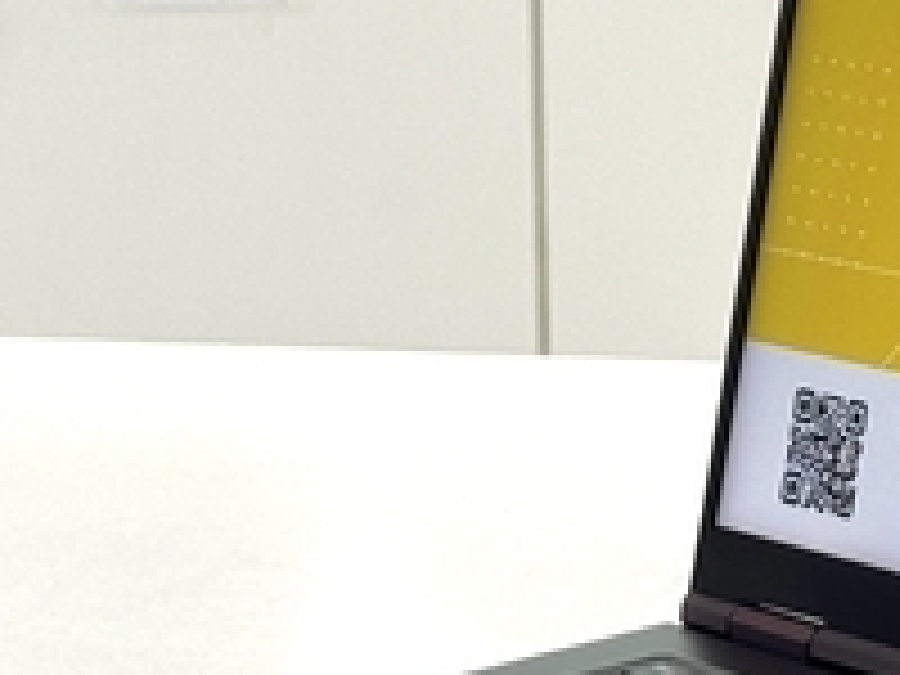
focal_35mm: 192
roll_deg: +1.2
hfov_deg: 10.2
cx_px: 958
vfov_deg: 7.7
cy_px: 320
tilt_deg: -11.5
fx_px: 4992
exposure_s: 1/124
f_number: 1.78
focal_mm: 6.76
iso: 50
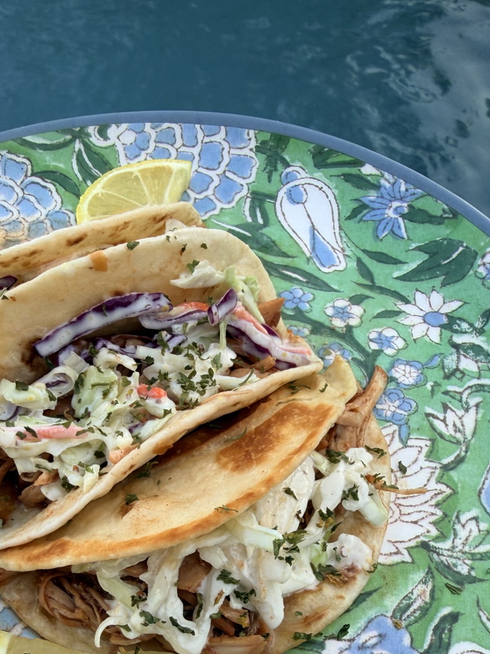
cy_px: 538
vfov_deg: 44.2
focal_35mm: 40
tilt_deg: -57.8
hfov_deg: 35.8
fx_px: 755
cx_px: 183
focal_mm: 2.22
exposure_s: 1/151
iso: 40
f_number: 2.2
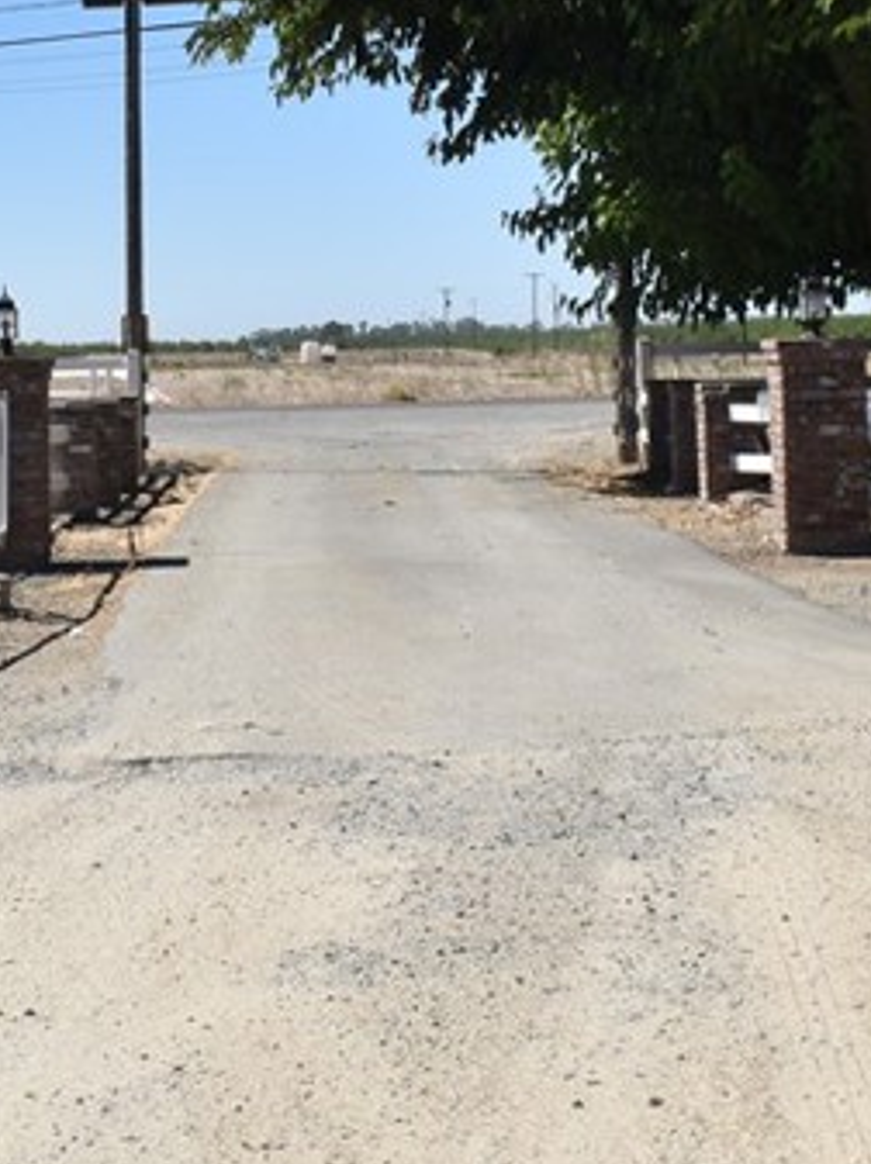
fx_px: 2655
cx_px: 349
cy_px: 123
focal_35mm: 79
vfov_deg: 24.1
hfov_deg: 18.6
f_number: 10
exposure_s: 1/200
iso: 100
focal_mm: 18
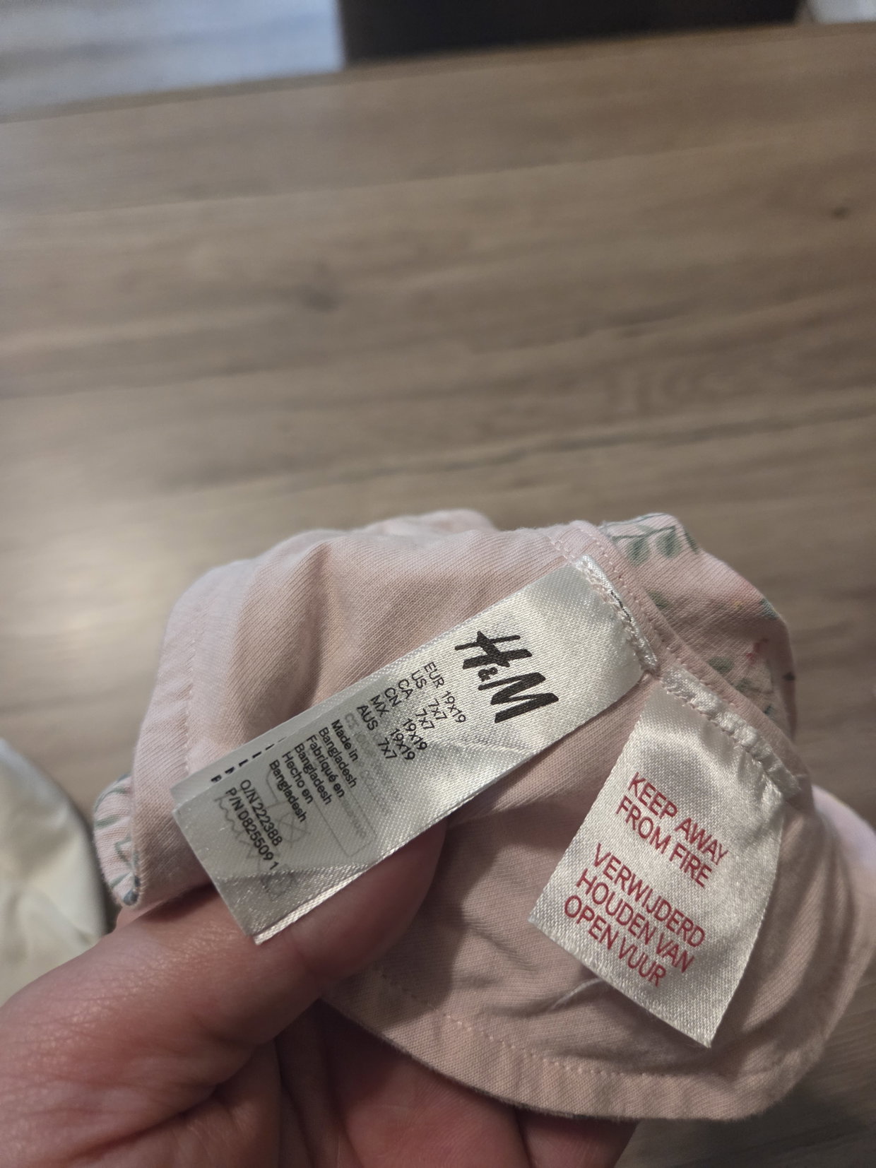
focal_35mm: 23
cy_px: 584
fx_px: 776
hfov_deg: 58.9
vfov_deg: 73.9
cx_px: 438
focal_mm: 5.4
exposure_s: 1/100
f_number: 1.8
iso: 1000
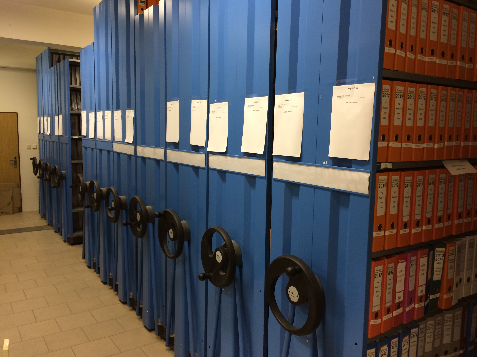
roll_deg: +0.0
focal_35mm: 29
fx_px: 400
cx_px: 238
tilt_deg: -6.4
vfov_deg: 48.2
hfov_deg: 61.7
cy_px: 178
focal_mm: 4.15
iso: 125
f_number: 2.2
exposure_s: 1/33
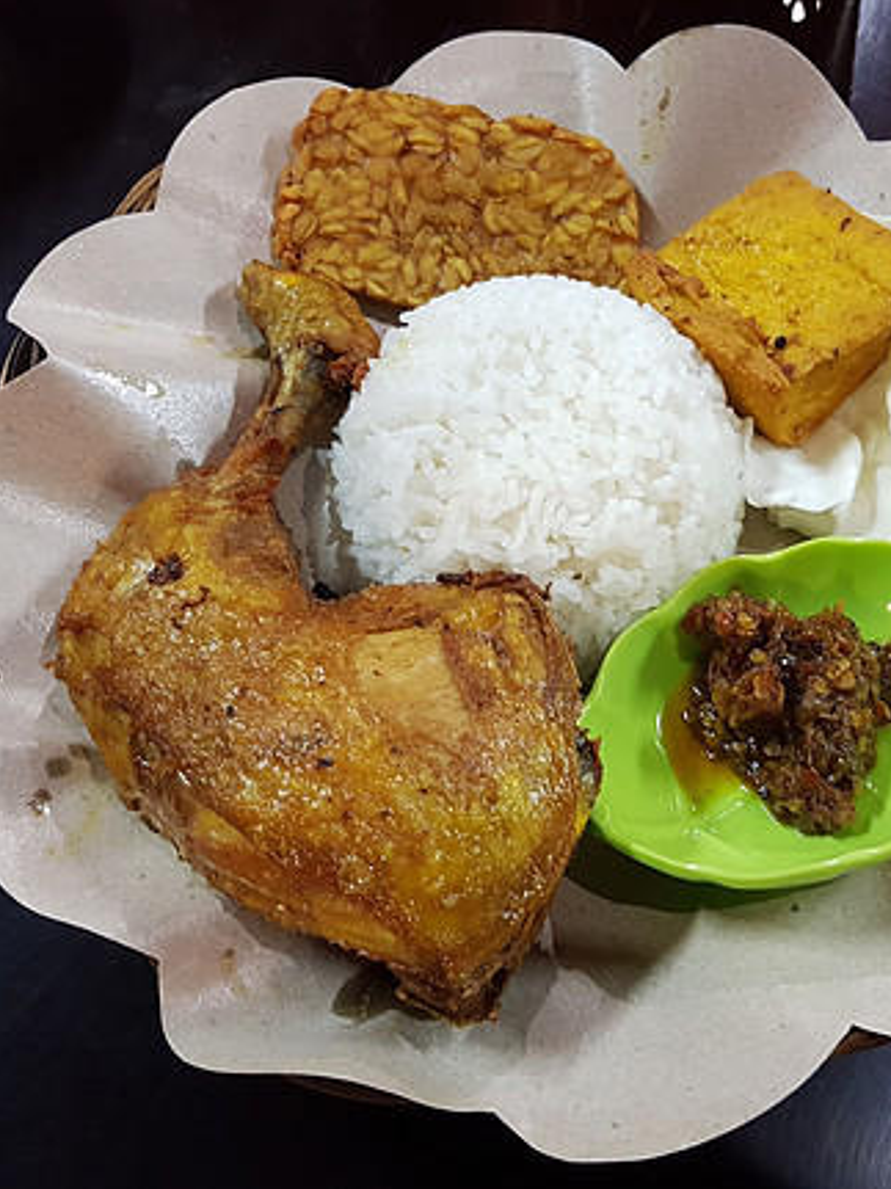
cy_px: 594
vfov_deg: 52.6
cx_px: 640
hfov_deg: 39.8
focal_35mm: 35
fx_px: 1202
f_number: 1.7
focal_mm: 4.2
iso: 250
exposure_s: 1/10
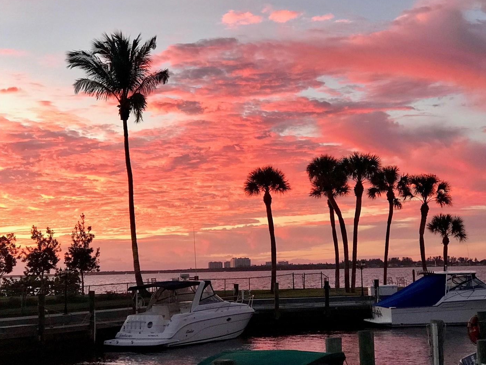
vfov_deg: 22.6
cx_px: 275
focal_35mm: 65
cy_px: 187
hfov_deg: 29.8
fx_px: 913
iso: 160
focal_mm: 6.6
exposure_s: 1/60
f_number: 2.8
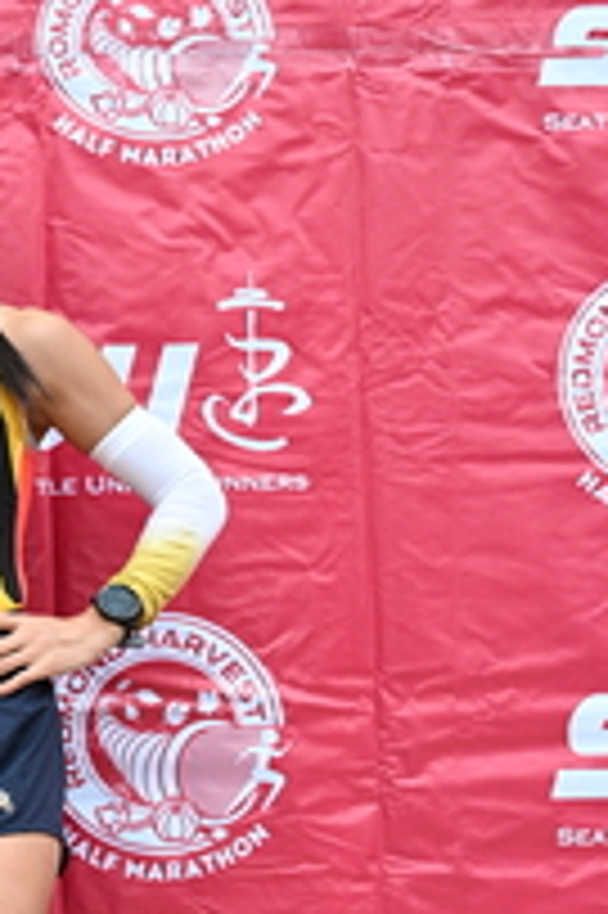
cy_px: 666
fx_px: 3375
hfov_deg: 10.1
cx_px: -173
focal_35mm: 133
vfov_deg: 15.4
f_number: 4
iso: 2000
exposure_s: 1/400
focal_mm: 49
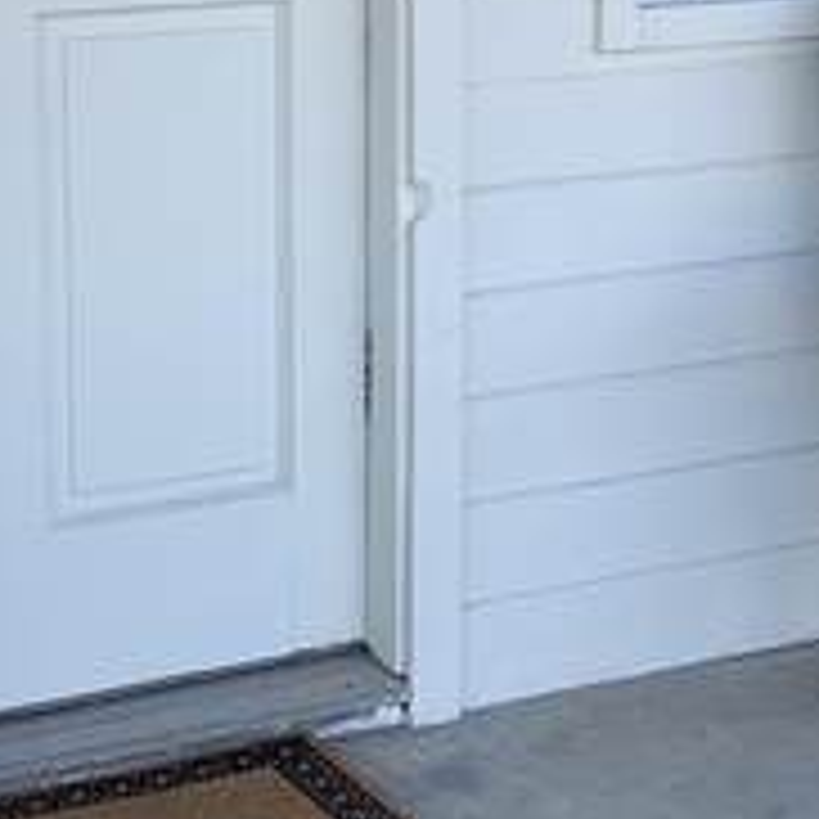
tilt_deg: -10.1
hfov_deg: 14.2
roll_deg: -1.4
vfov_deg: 14.3
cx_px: 814
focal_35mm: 121
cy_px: 184
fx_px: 3239
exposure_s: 1/332
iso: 25
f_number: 1.8
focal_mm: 4.25
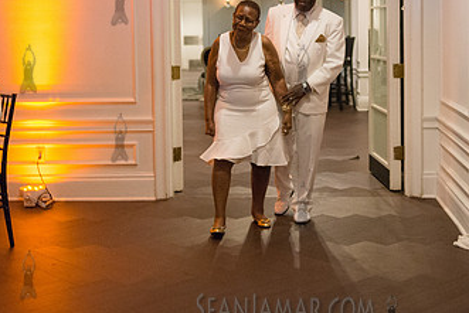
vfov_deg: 21.4
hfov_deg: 31.7
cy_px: 69
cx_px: 302
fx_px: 821
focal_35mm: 63
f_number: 2
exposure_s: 1/250
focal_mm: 35
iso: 4000
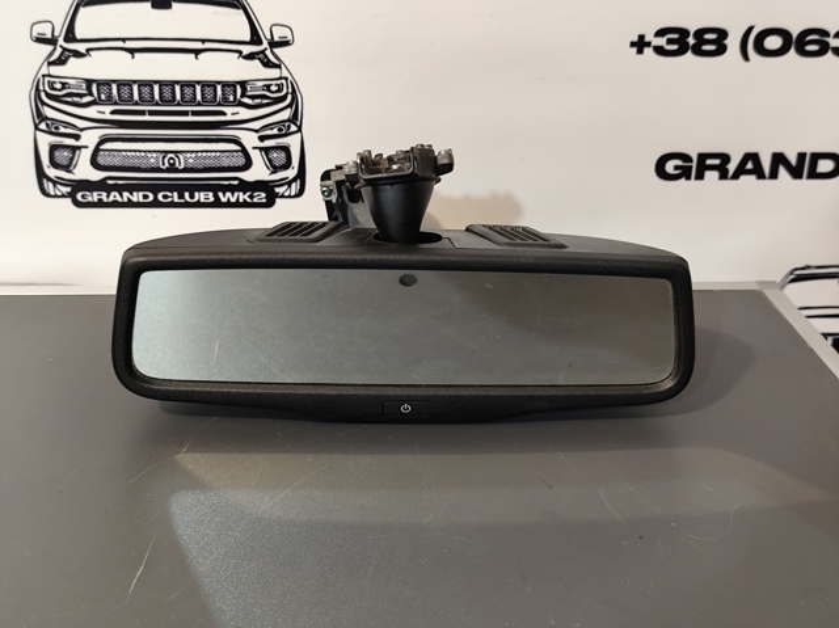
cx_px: 420
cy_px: 314
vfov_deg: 31.5
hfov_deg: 41.3
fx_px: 1114
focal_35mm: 46
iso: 400
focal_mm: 6.19
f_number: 1.65
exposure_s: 1/24
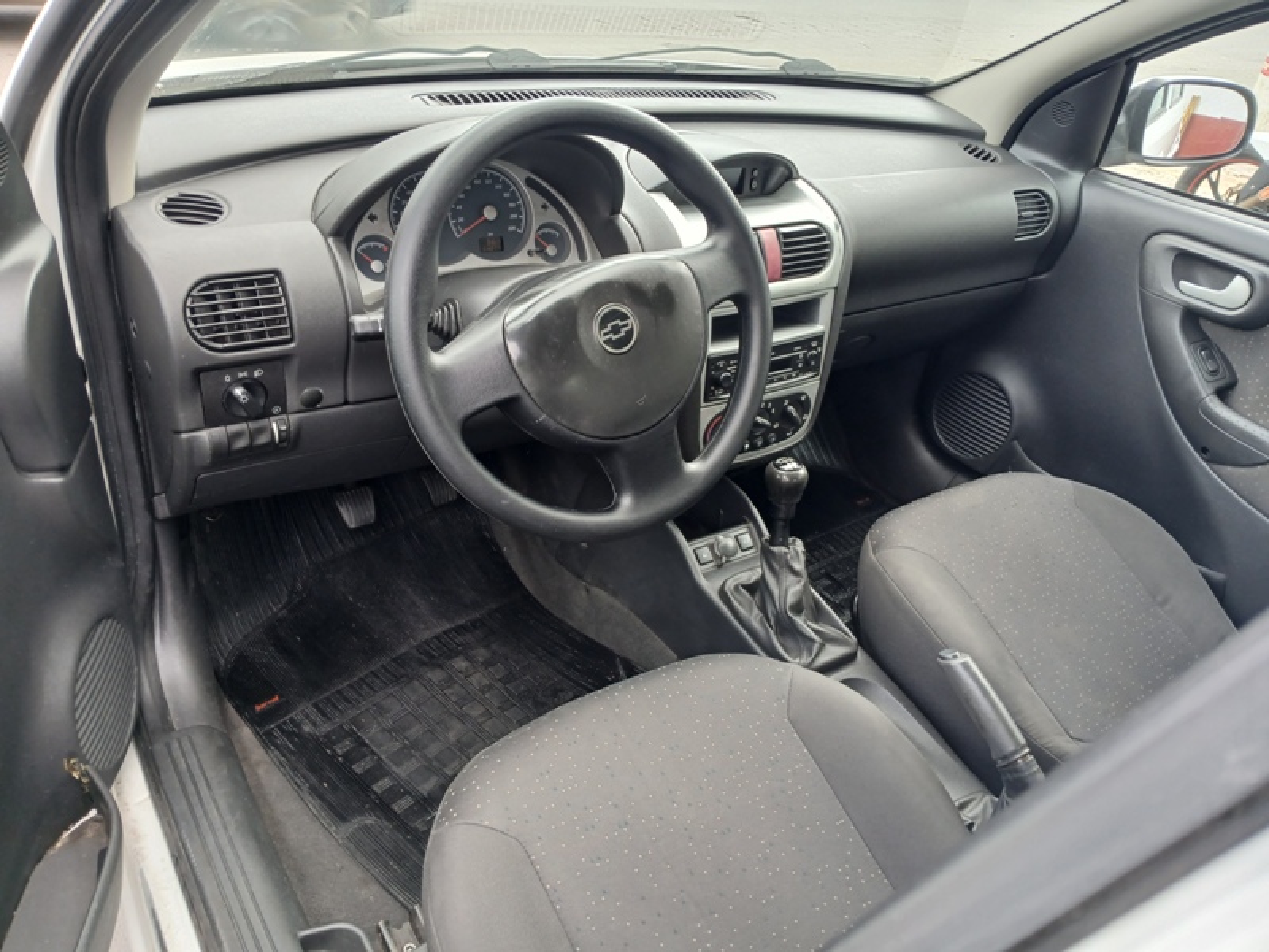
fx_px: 953
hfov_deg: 67.3
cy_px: 476
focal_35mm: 26
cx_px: 634
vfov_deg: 53.1
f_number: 1.8
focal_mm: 3.98
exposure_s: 1/60
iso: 50
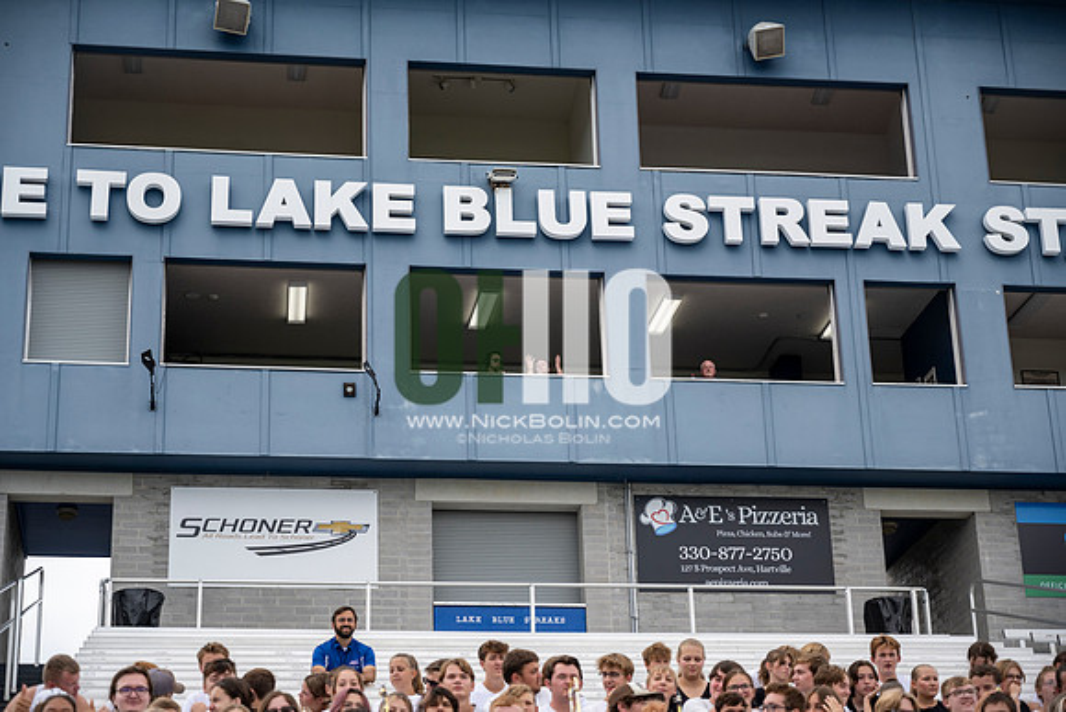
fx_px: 2073
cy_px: 356
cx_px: 533
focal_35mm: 70
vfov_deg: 19.5
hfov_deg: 28.8
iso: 250
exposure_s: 1/800
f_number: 4
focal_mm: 70
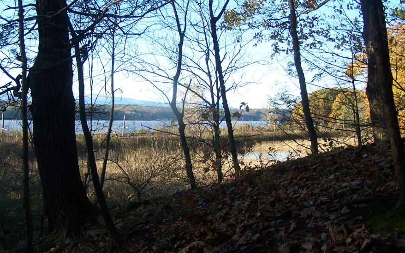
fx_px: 519
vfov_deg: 27.3
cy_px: 100
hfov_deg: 42.6
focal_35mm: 47
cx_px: 179
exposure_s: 1/250
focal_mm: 6.3
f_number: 2.8
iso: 80
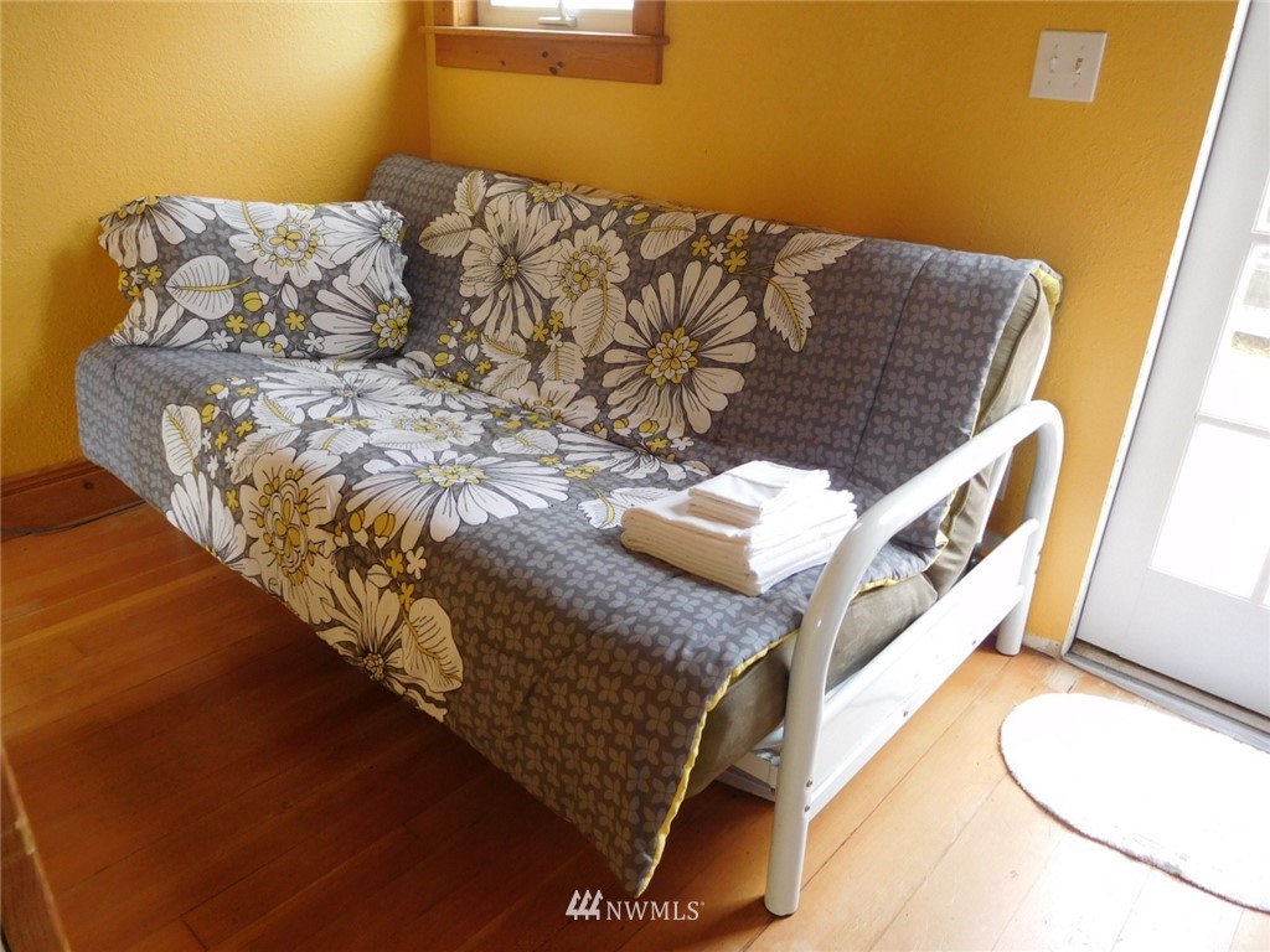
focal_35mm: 25
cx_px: 635
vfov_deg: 54.9
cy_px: 476
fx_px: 917
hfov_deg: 69.4
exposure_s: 1/30
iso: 200
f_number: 3.4
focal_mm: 4.5
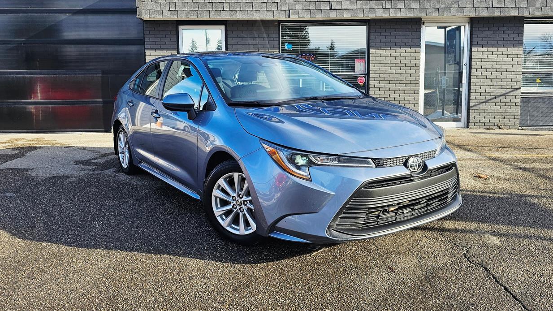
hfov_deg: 71.9
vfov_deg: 44.3
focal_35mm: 26
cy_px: 138
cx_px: 273
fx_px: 381
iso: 20
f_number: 1.7
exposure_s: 1/417
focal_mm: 6.3
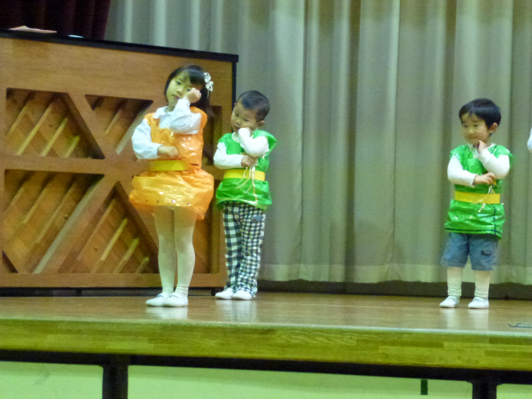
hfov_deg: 16.3
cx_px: 266
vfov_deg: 12.2
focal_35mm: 121
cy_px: 200
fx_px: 1860
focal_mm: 21.7
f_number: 5.1
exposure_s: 1/25
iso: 1600
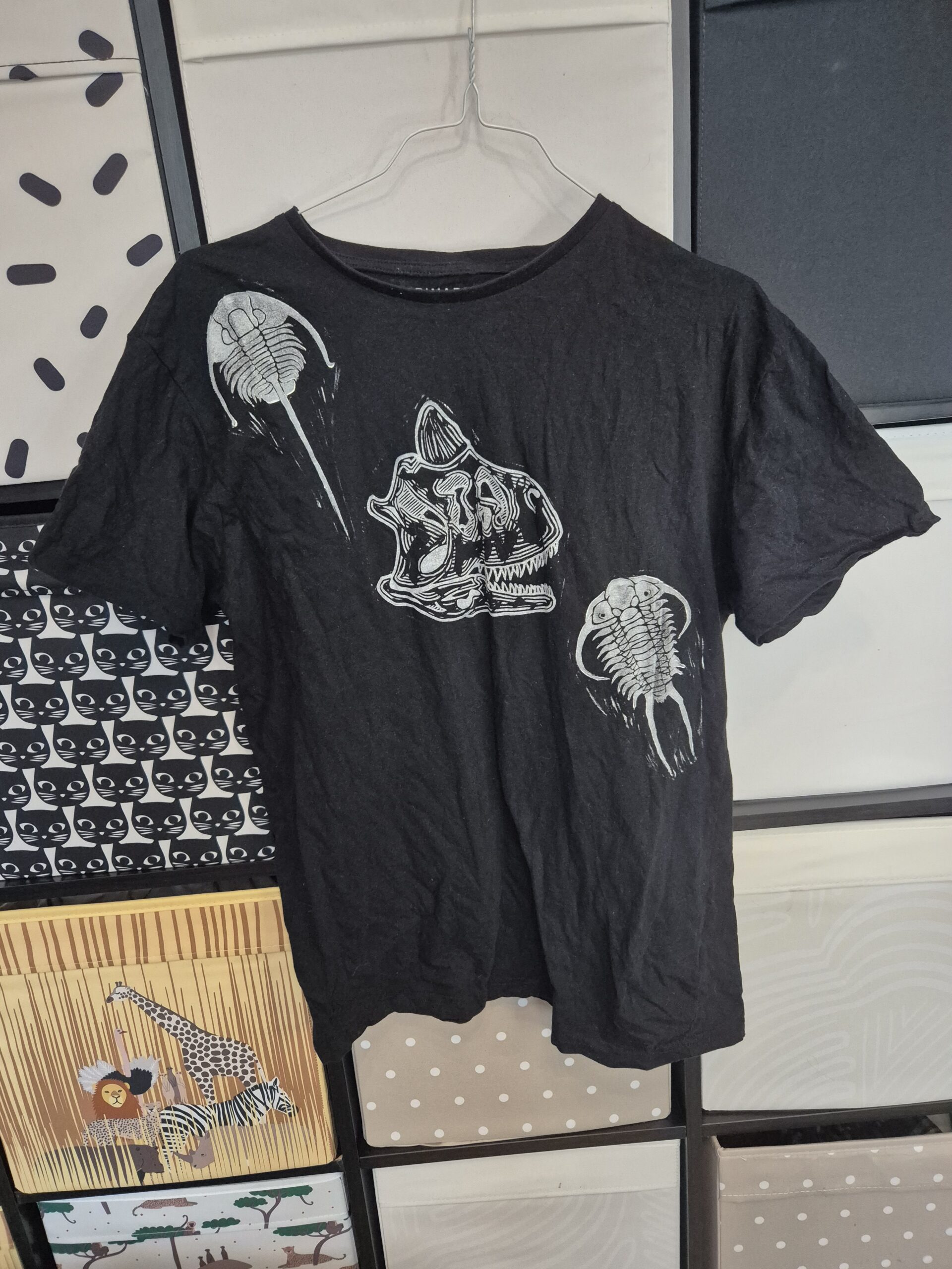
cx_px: 476
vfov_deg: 73.9
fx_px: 843
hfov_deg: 58.9
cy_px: 634
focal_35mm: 23
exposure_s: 1/100
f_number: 1.8
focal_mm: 5.4
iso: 1600
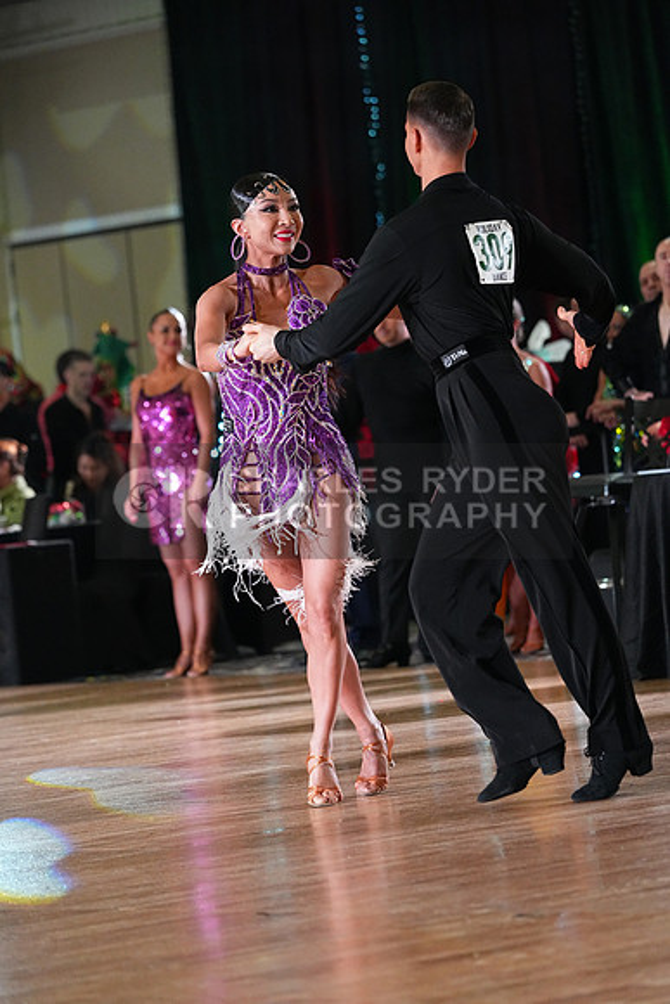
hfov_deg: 8.0
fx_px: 4798
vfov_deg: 11.9
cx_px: 335
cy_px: 502
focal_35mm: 172
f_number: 4.5
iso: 8000
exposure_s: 1/400
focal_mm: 172
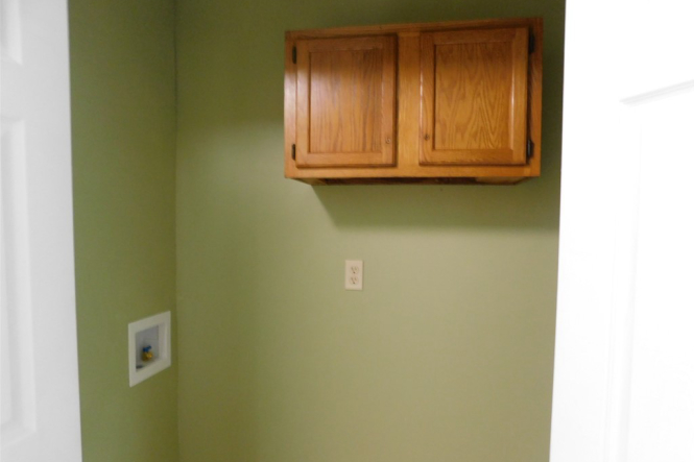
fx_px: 463
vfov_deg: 53.1
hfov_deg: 73.8
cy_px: 248
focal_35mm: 24
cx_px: 347
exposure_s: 1/20
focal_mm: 4
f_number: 3
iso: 400
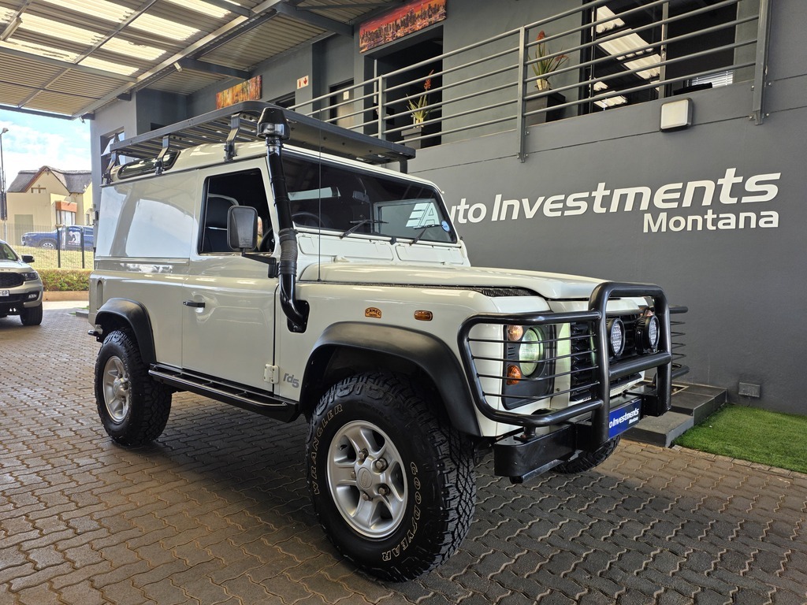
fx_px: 536
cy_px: 302
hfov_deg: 73.9
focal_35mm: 23
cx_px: 404
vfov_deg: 58.9
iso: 32
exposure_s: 1/180
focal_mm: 6.25
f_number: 1.7
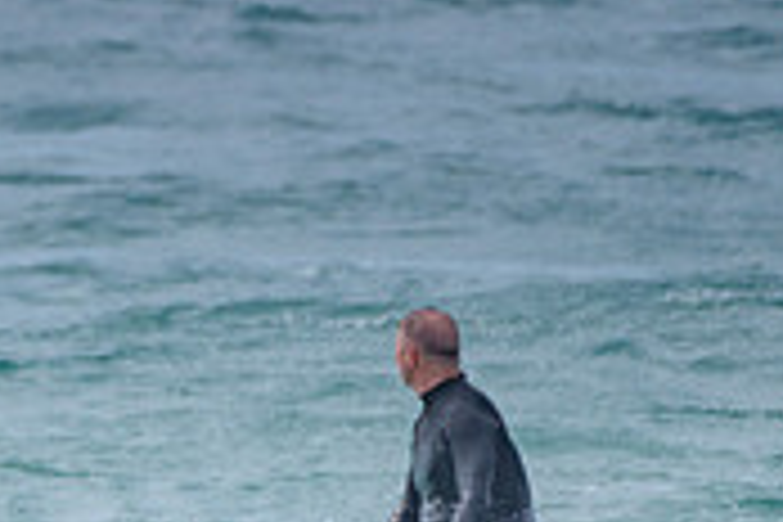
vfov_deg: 0.7
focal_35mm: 2048
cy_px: 840
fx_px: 44541
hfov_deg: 1.0
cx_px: -339
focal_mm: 500
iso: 140
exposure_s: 1/1600
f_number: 5.6
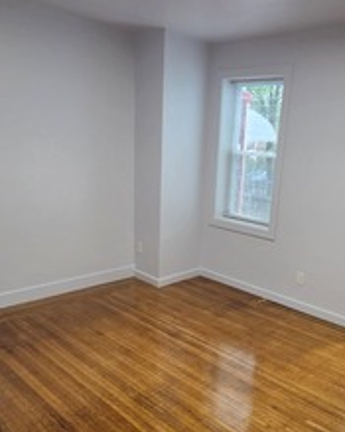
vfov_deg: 59.5
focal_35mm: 29
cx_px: 209
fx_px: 370
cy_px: 275
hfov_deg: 49.6
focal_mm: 2.2
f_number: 2.2
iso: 400
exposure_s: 1/60
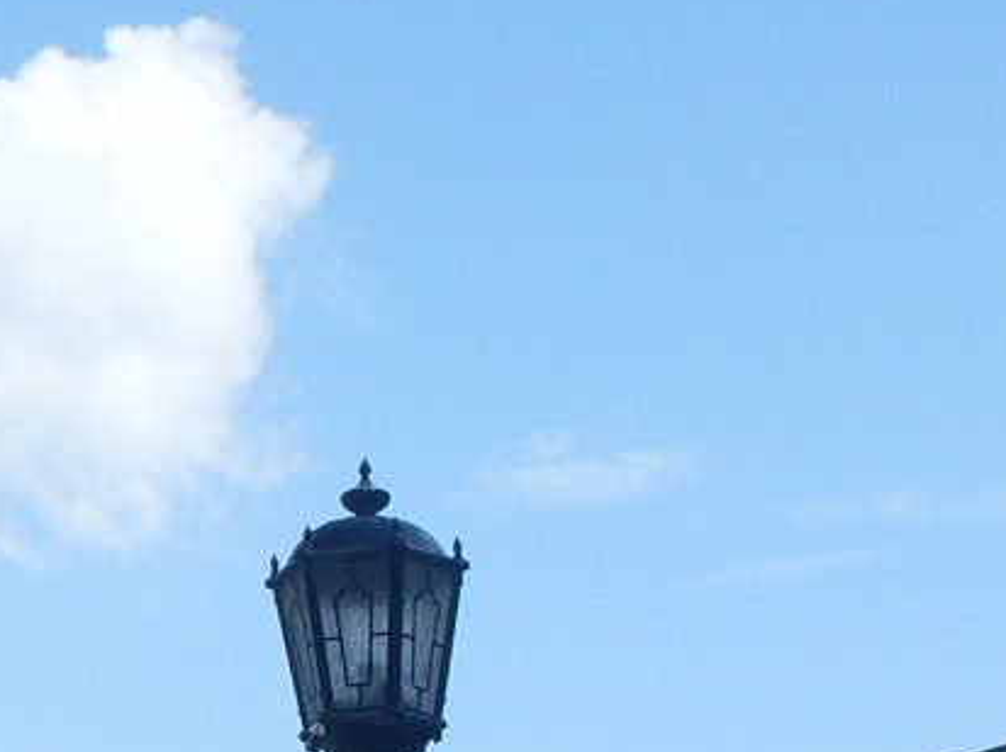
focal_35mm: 132
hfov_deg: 14.2
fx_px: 3833
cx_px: -374
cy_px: 1060
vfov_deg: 10.9
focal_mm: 6.3
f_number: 8.4
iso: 80
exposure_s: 1/180
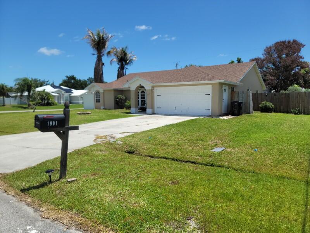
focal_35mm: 25
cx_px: 155
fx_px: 224
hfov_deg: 69.4
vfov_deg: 54.9
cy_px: 116
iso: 20
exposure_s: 1/1354
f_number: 1.8
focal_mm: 7
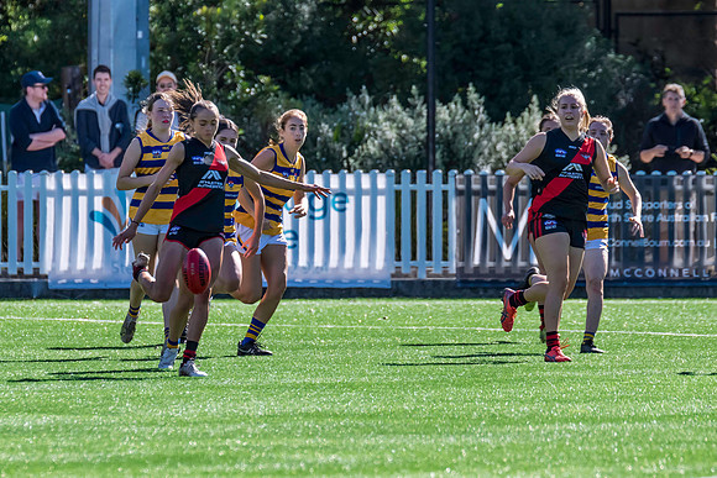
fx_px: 13932
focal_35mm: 699
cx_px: 288
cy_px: 289
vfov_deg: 2.0
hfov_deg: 2.9
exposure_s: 1/2000
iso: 800
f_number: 7.1
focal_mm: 420
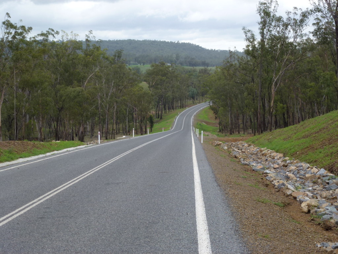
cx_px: 169
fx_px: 869
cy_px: 127
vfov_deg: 16.6
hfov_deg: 22.0
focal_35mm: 89
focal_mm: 16
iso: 100
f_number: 4.9
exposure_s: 1/160
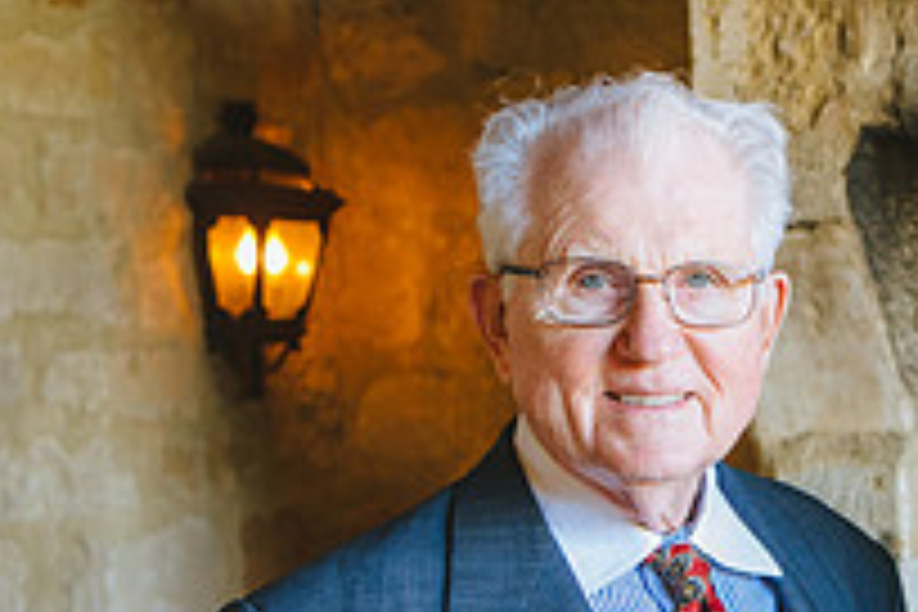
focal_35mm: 103
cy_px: 590
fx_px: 2626
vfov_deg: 13.1
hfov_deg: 18.5
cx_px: 1182
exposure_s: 1/125
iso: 1250
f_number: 4
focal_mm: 35
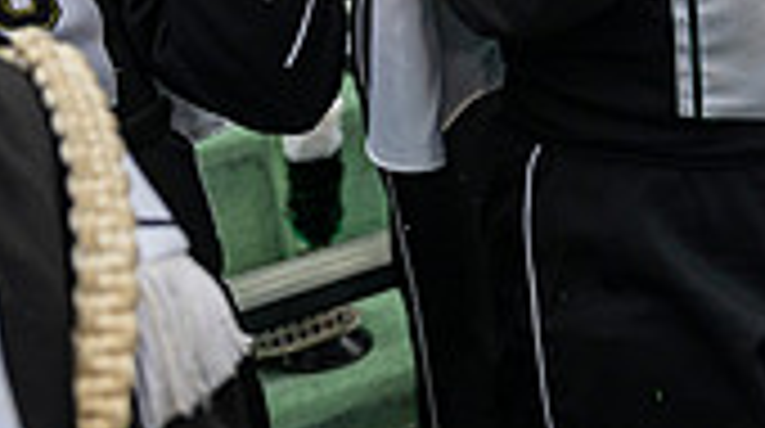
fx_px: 1742
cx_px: 828
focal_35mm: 86
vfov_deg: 13.2
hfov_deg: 23.4
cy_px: -219
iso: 160
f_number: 2.8
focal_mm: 24
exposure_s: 1/500
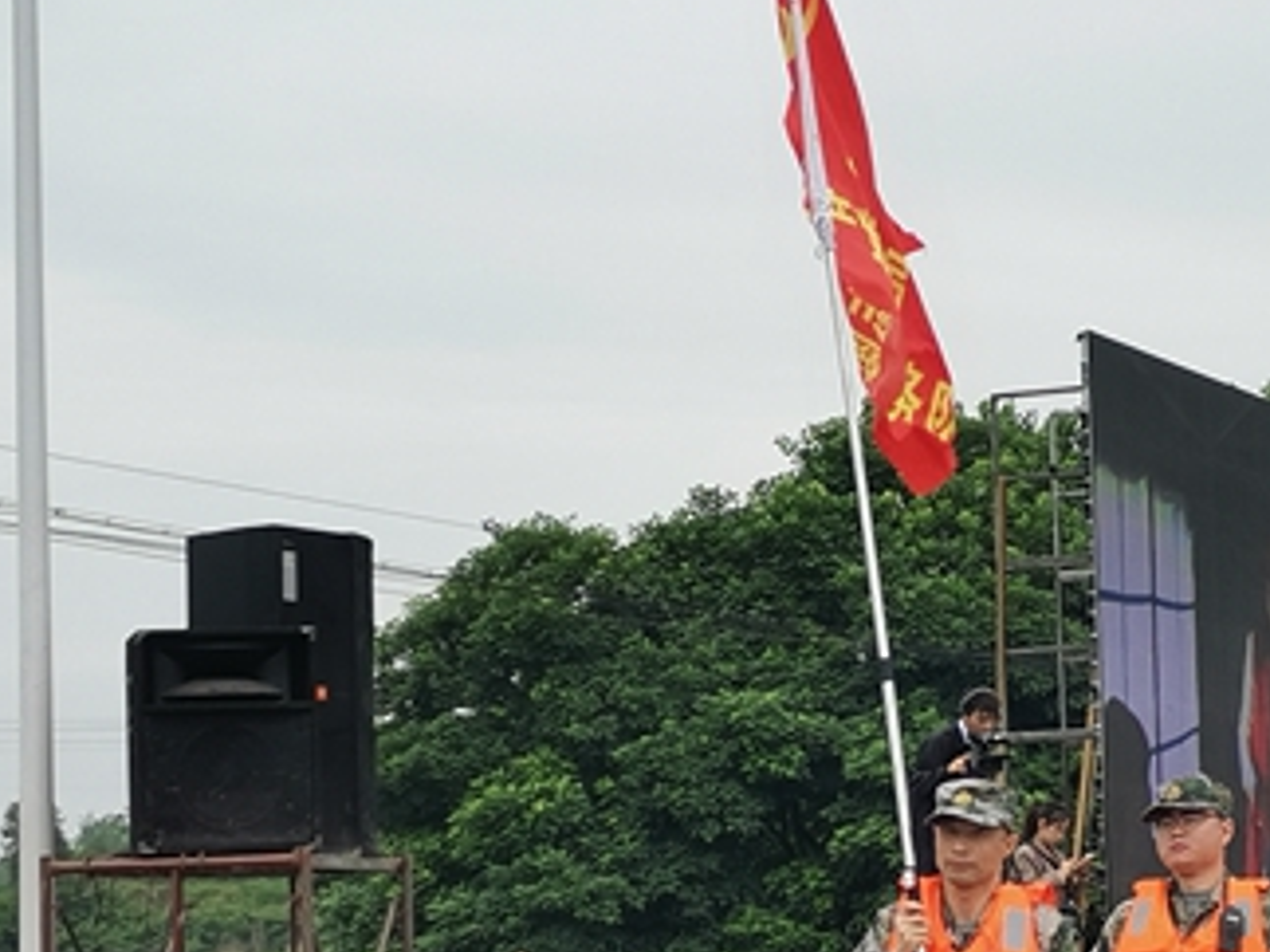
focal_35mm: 103
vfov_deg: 14.3
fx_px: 3777
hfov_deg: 18.9
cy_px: 677
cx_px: 991
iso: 50
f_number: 1.8
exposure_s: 1/887
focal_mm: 4.75
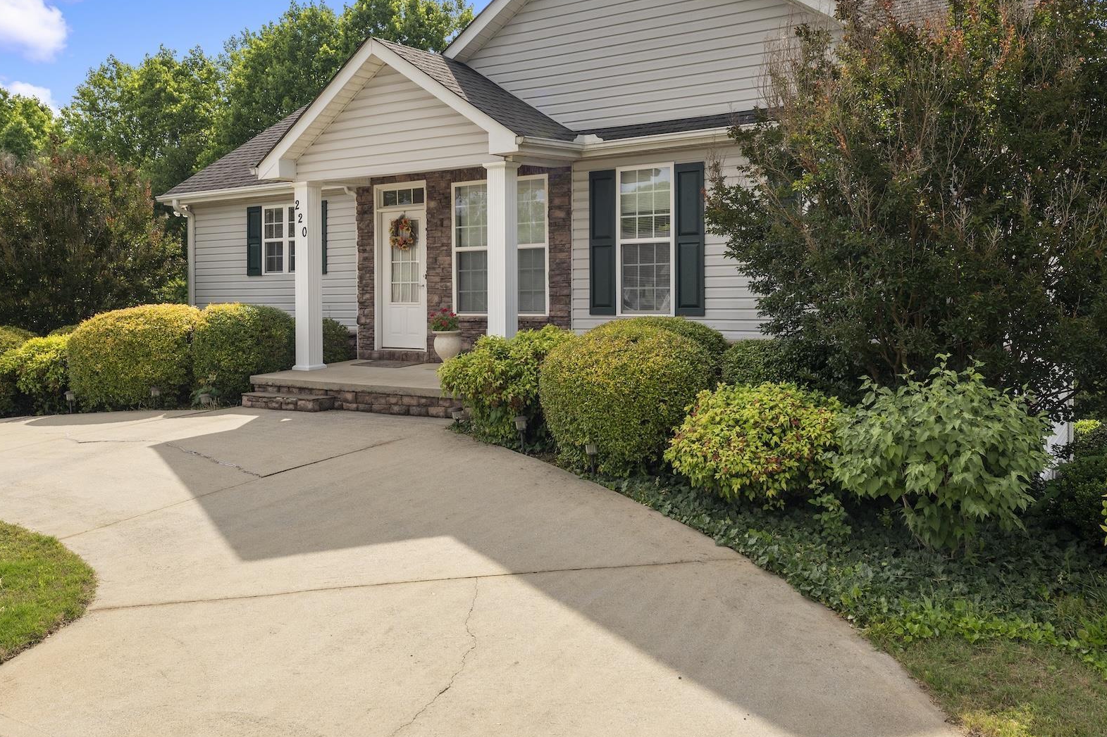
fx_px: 880
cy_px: 302
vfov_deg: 45.3
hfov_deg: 64.3
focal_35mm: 29
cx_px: 563
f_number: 6.3
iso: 400
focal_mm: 22.5
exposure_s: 1/1000
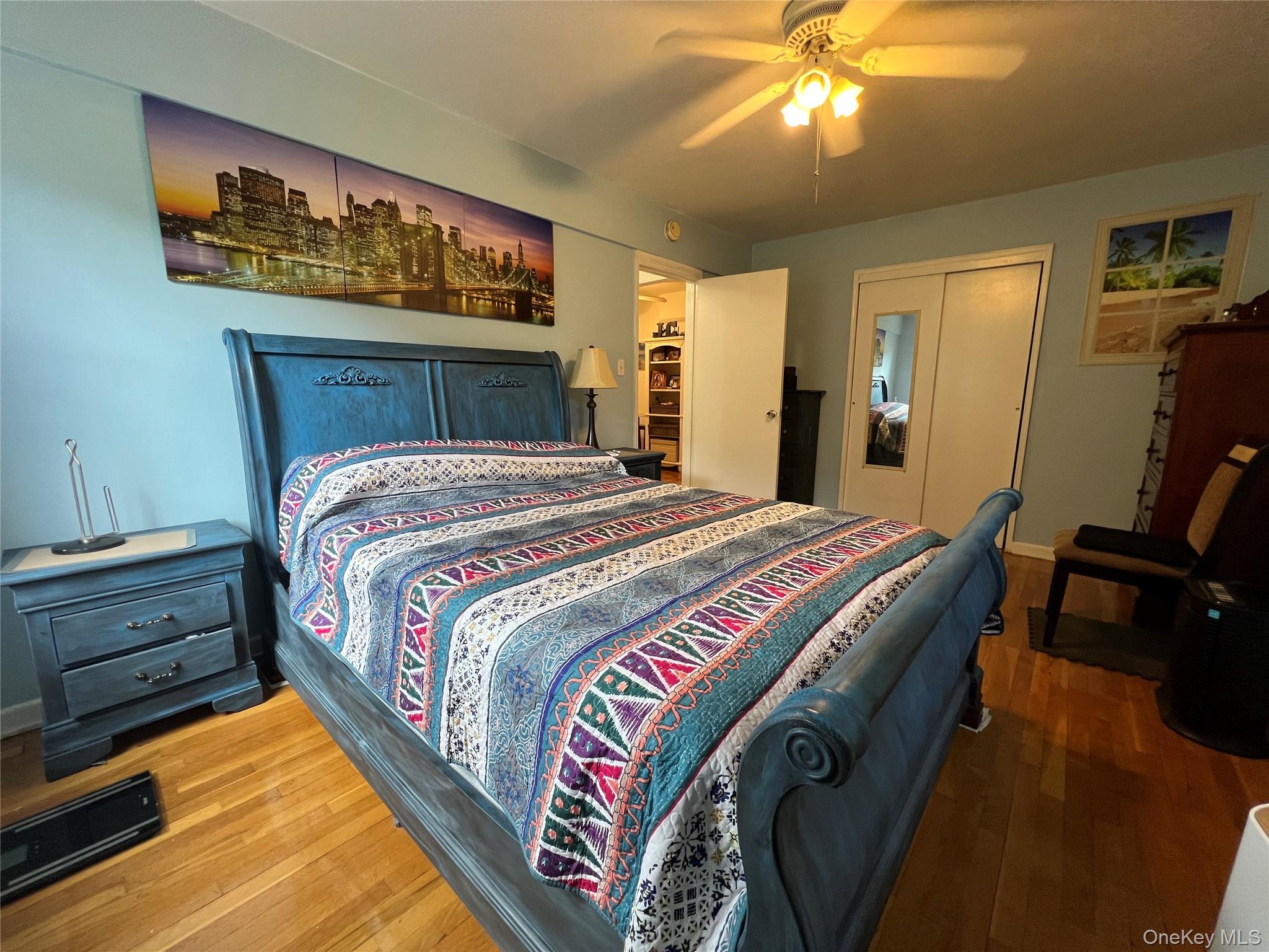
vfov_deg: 89.9
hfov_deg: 106.2
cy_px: 476
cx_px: 634
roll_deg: +0.2
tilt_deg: -10.1
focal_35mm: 13
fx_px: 477
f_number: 1.8
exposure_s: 1/60
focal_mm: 1.57
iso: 160
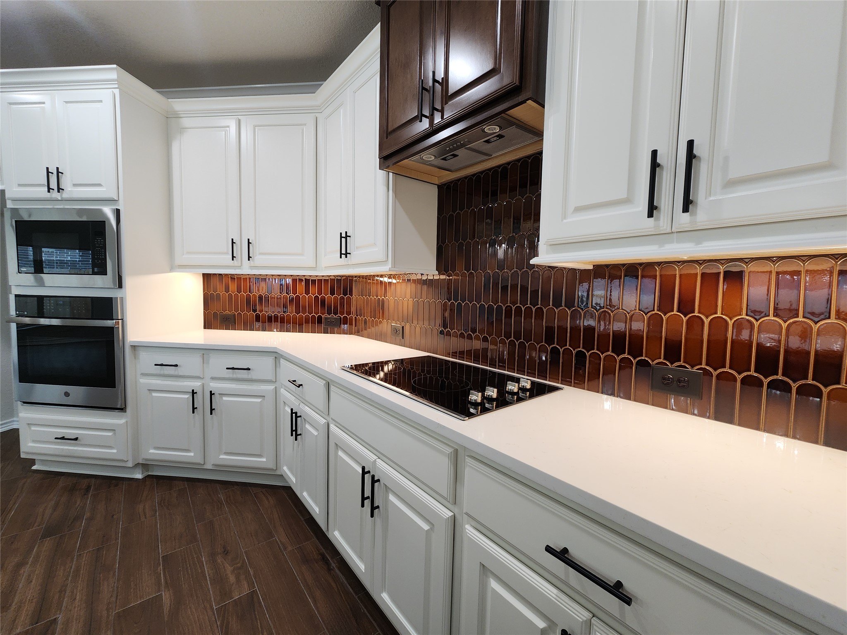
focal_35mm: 13
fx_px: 318
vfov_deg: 89.9
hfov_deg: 106.2
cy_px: 318
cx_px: 424
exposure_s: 1/60
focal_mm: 2.2
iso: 125
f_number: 2.2
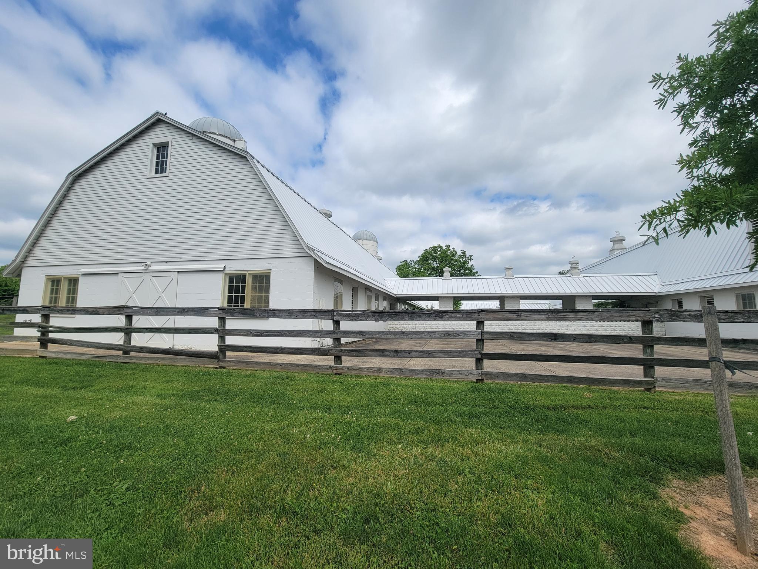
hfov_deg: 106.2
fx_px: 285
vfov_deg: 89.9
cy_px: 284
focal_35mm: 13
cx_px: 379
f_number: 2.2
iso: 50
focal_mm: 2.2
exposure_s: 1/1936
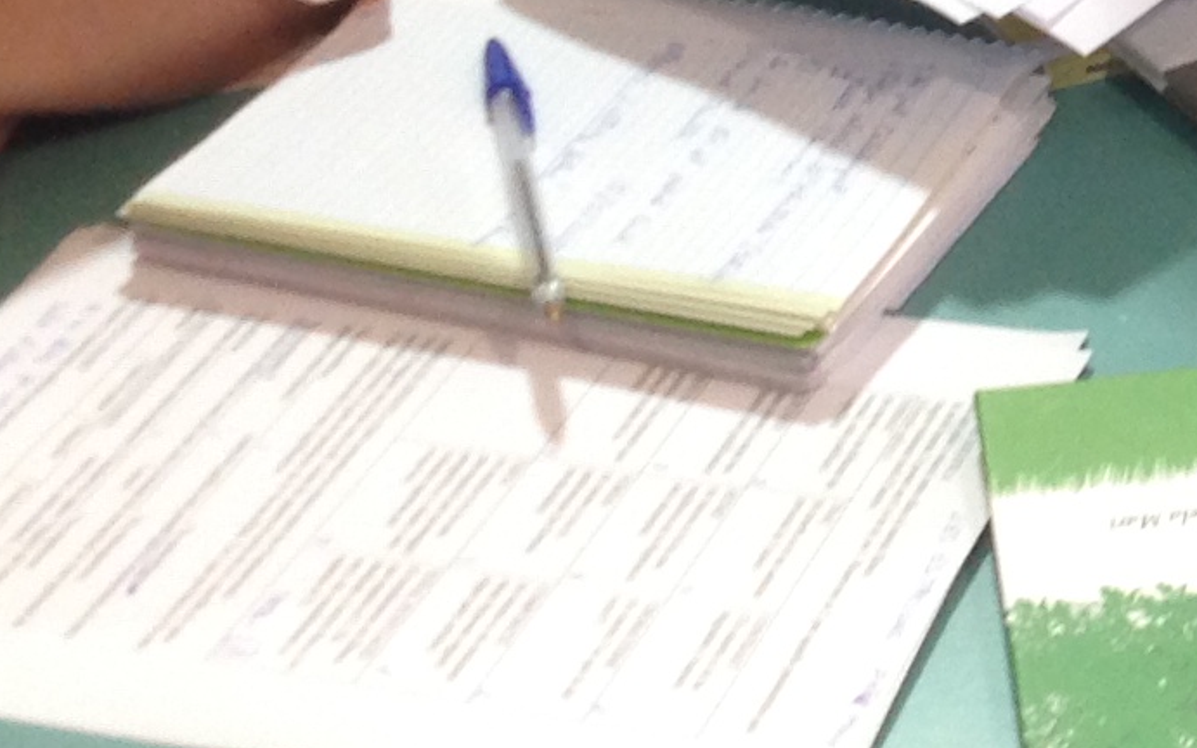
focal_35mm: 139
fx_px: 4535
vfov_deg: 9.3
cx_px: 1639
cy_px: -76
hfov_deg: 14.3
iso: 100
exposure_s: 1/15
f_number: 2.4
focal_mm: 4.28
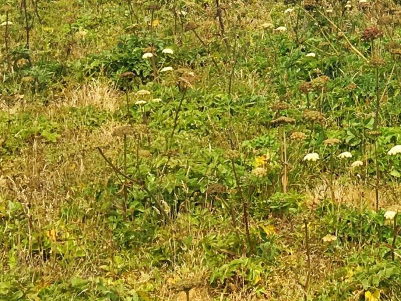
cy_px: -183
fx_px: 1274
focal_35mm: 110
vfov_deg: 12.6
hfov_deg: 16.3
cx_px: 610
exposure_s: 1/1876
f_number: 2.2
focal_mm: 4.15
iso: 25
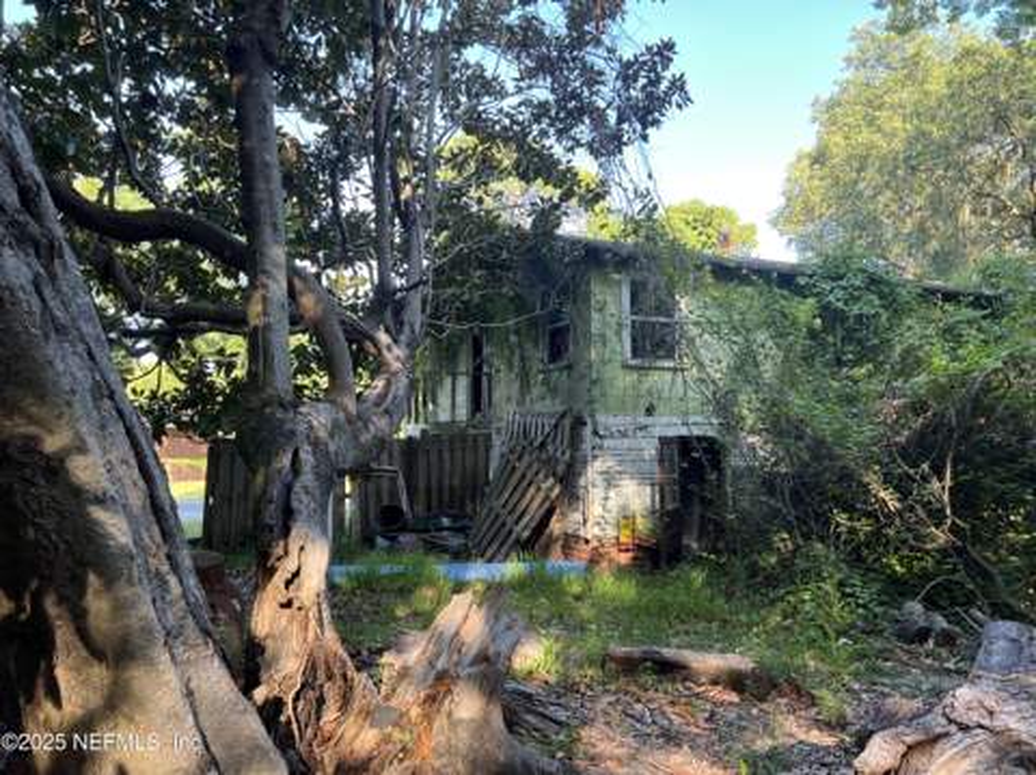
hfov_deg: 67.4
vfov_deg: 53.0
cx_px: 518
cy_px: 388
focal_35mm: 26
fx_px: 777
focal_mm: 5.7
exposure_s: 1/162
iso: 40
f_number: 1.5
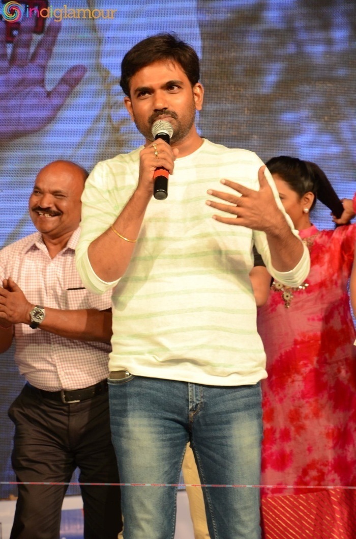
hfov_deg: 8.7
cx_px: 178
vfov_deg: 13.1
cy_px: 270
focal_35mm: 158
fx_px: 2348
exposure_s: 1/125
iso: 1000
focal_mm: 105
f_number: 6.3
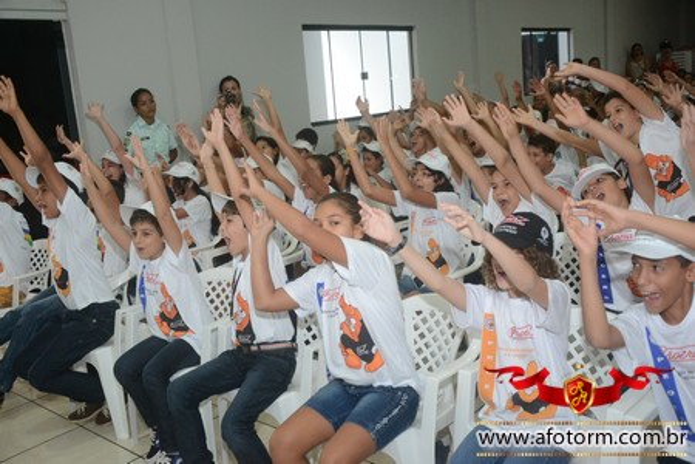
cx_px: 348
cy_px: 232
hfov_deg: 53.1
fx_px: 695
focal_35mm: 36
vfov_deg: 36.9
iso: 1600
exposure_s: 1/125
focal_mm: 24
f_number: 3.8
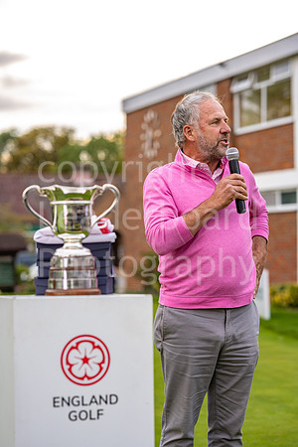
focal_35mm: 85
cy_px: 224
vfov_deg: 23.9
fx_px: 1055
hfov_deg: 16.1
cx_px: 149
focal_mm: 85
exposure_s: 1/200
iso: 320
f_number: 2.8
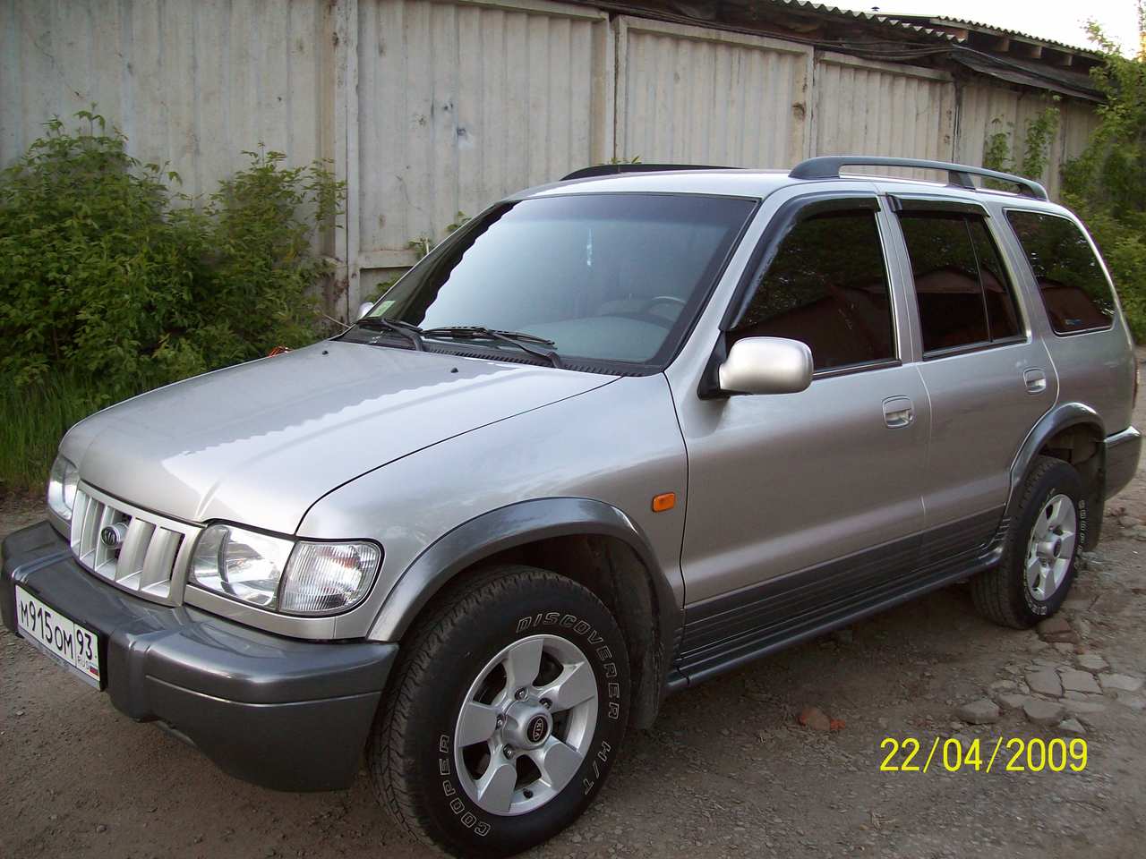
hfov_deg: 51.4
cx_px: 573
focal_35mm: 36
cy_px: 430
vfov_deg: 39.7
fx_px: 1192
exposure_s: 1/76.5
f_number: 2.7
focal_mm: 6
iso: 80
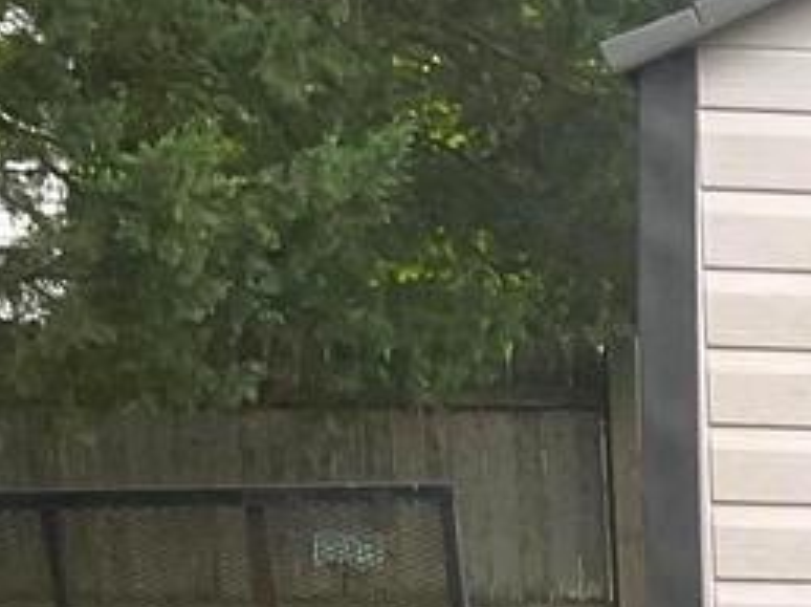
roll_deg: -0.1
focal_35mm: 162
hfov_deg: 11.0
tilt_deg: -14.1
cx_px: 1701
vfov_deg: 8.7
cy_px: 1217
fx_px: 3792
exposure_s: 1/180
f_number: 1.8
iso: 16
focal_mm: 3
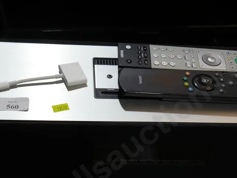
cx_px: 135
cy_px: 145
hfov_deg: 28.1
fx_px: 473
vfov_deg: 21.0
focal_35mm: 69
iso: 200
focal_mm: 20
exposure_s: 1/60
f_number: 5.6
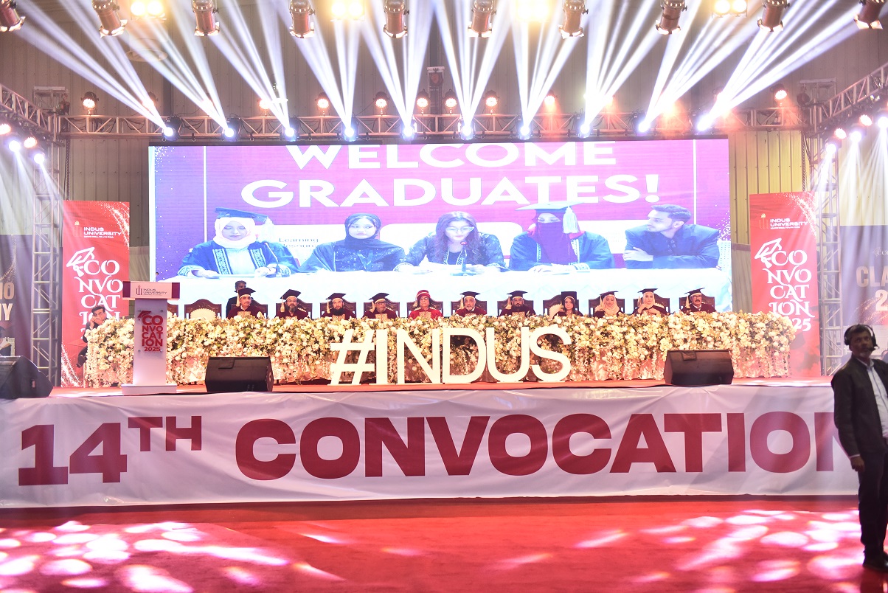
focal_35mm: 44
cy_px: 296
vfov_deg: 30.5
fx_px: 1086
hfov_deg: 44.5
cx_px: 444
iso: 1250
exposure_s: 1/125
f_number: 2.8
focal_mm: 44
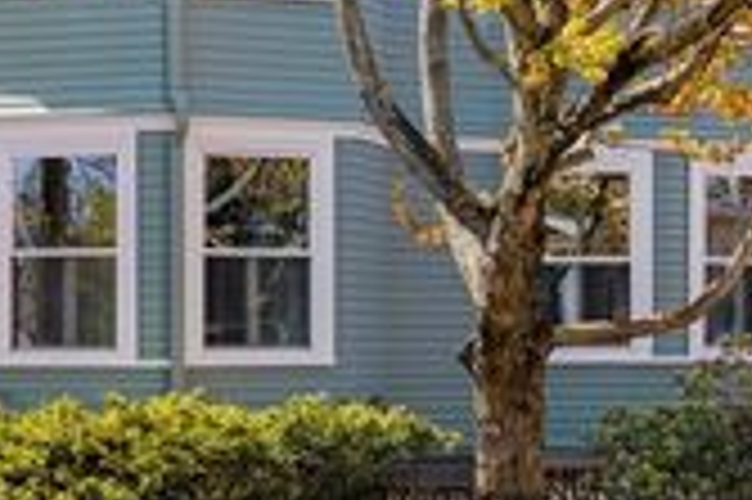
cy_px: 38
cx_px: 437
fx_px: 2191
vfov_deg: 12.9
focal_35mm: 105
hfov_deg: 19.5
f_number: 8
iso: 200
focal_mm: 35
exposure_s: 1/50
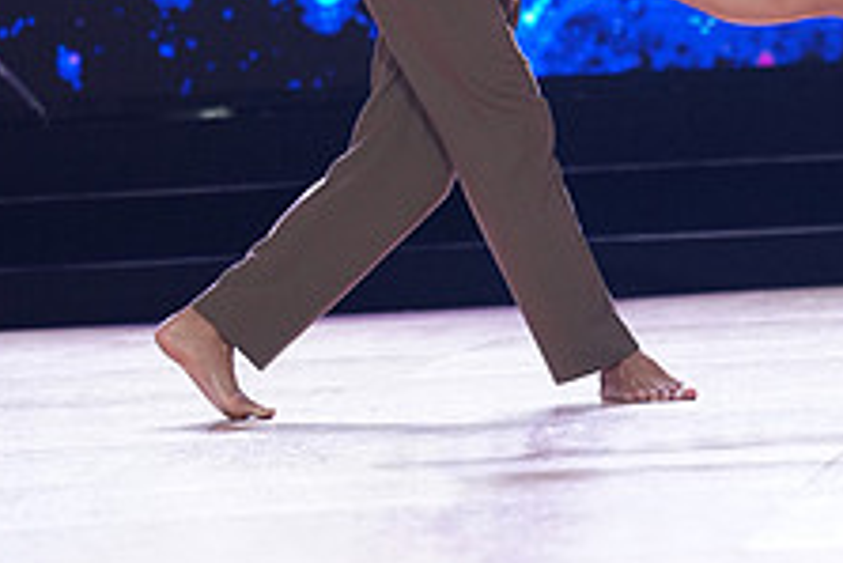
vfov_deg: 5.2
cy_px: -162
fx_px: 6209
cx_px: 705
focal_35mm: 265
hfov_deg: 7.8
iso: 2000
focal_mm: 102
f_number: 2.8
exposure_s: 1/400
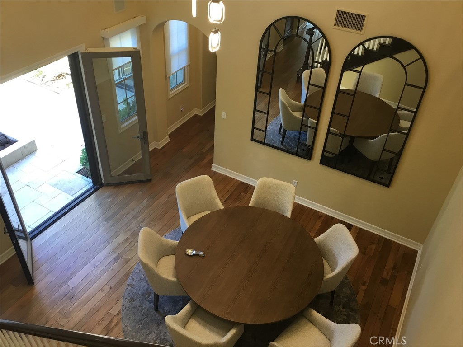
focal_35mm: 31
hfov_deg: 58.4
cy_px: 174
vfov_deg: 45.4
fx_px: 415
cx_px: 232
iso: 50
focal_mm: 3.3
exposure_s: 1/30
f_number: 2.4
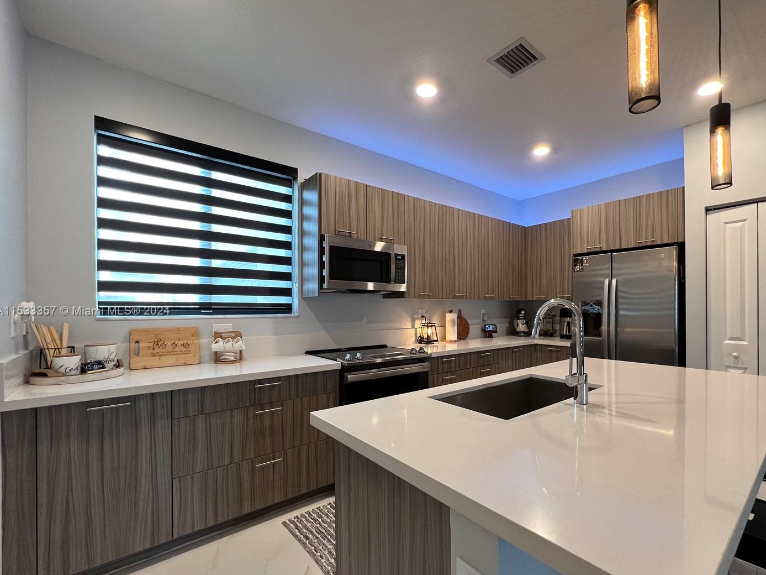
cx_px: 435
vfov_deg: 81.6
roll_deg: +0.3
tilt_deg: -1.3
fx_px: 332
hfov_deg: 97.6
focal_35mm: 15
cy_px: 312
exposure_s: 1/60
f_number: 1.8
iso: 200
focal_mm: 1.57
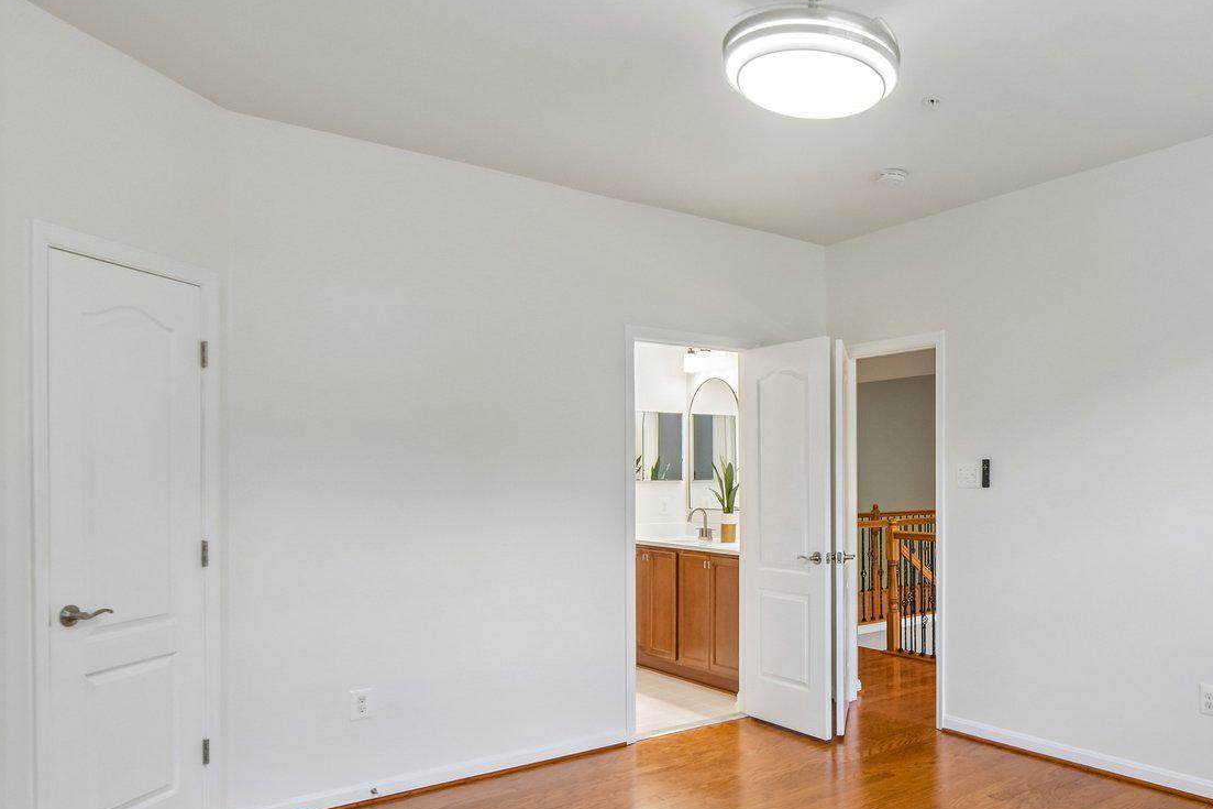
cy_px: 493
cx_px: 870
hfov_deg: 66.2
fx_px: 876
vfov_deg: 49.2
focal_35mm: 26
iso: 360
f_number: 8
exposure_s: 1/15
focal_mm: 14
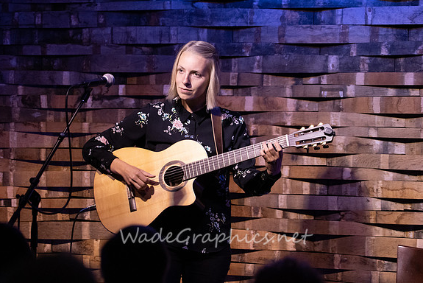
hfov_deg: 8.5
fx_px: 2845
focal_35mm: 242
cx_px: 210
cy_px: 141
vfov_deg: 5.7
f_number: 6.3
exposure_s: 1/125
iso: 6400
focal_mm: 240
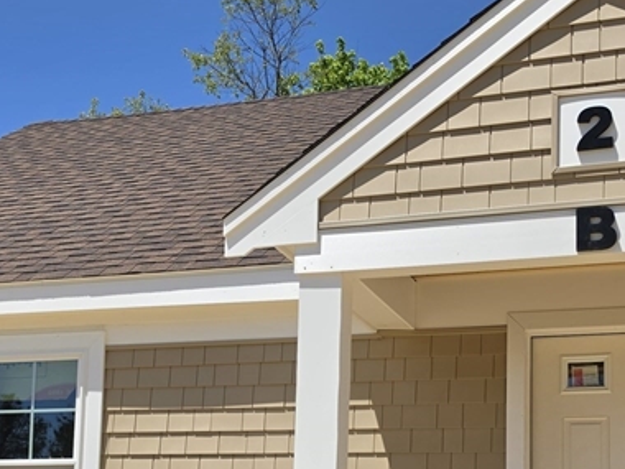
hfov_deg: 31.2
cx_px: 309
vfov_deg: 22.9
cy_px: 448
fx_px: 1119
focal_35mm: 62
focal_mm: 6.5
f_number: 1.4
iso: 50
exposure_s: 1/7939
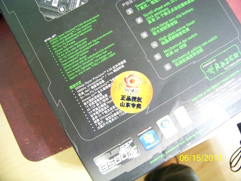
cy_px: 90
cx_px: 120
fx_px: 230
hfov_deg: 55.3
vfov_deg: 43.0
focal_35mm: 33
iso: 400
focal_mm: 5.85
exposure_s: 1/2
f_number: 2.8
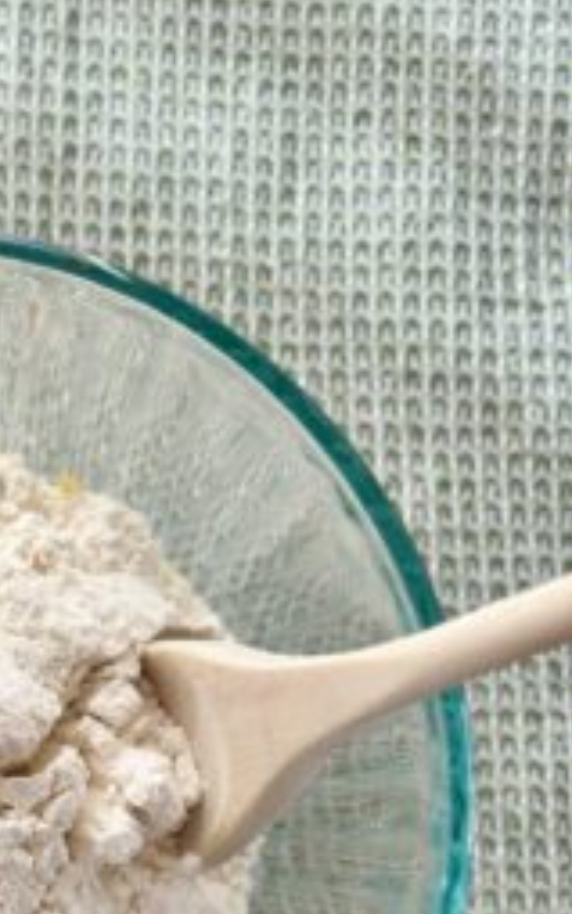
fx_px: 2491
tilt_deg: -89.4
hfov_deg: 12.8
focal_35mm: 100
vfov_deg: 20.3
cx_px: -88
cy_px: 835
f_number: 1.78
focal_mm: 6.86
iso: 80
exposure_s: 1/491
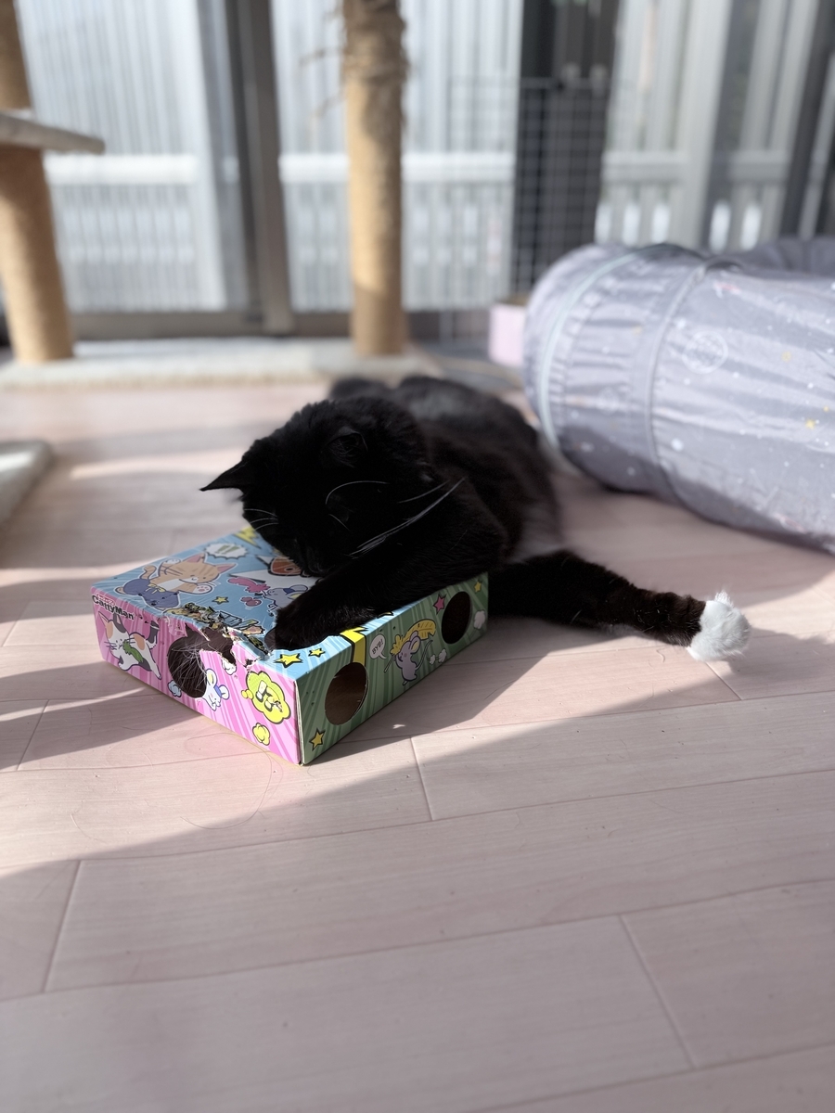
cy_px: 556
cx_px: 418
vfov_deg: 71.6
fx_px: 772
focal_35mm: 24
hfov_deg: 56.8
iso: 80
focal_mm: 6.76
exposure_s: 1/1493
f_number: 1.78
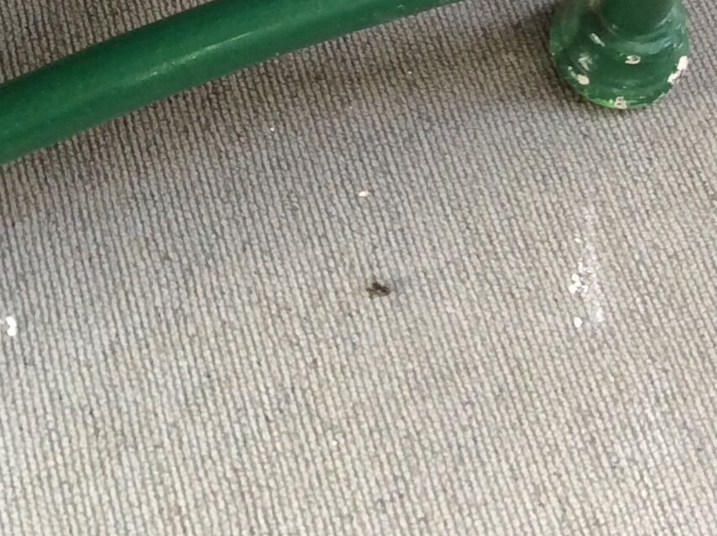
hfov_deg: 20.3
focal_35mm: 97
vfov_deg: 14.3
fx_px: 2007
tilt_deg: -51.6
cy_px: -241
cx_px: 323
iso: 40
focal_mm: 3.3
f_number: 2.4
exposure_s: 1/50
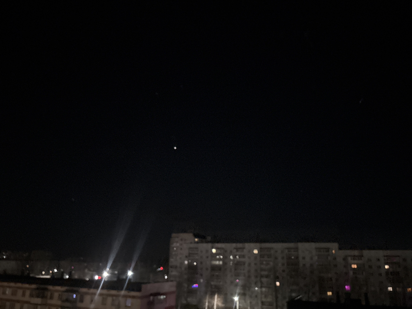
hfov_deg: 67.3
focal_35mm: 26
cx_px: 206
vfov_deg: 53.1
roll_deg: -1.3
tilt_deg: +17.9
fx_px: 309
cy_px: 154
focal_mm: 5.96
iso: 8000
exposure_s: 1/17
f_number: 1.6
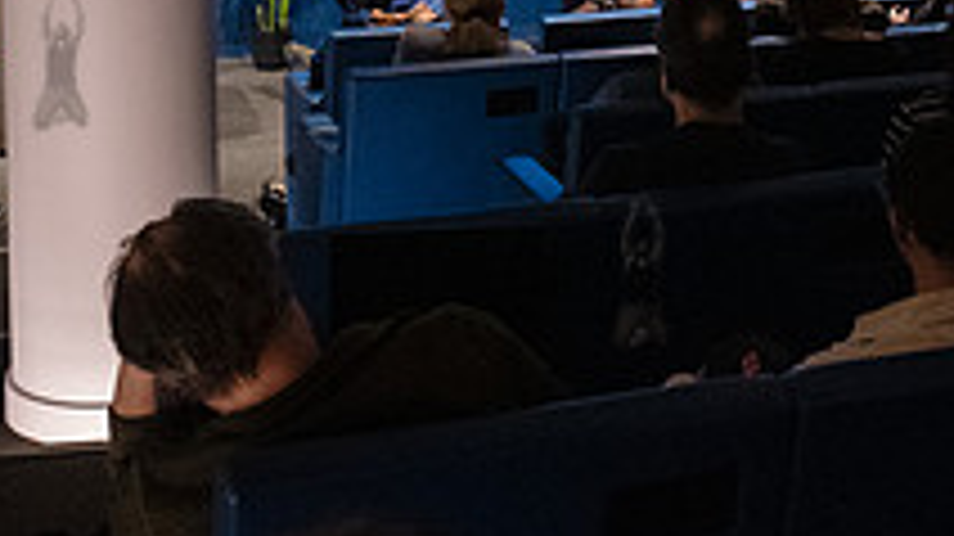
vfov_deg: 15.9
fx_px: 1820
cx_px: 639
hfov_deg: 29.2
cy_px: -169
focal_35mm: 72
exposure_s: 1/200
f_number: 4
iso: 6400
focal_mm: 24
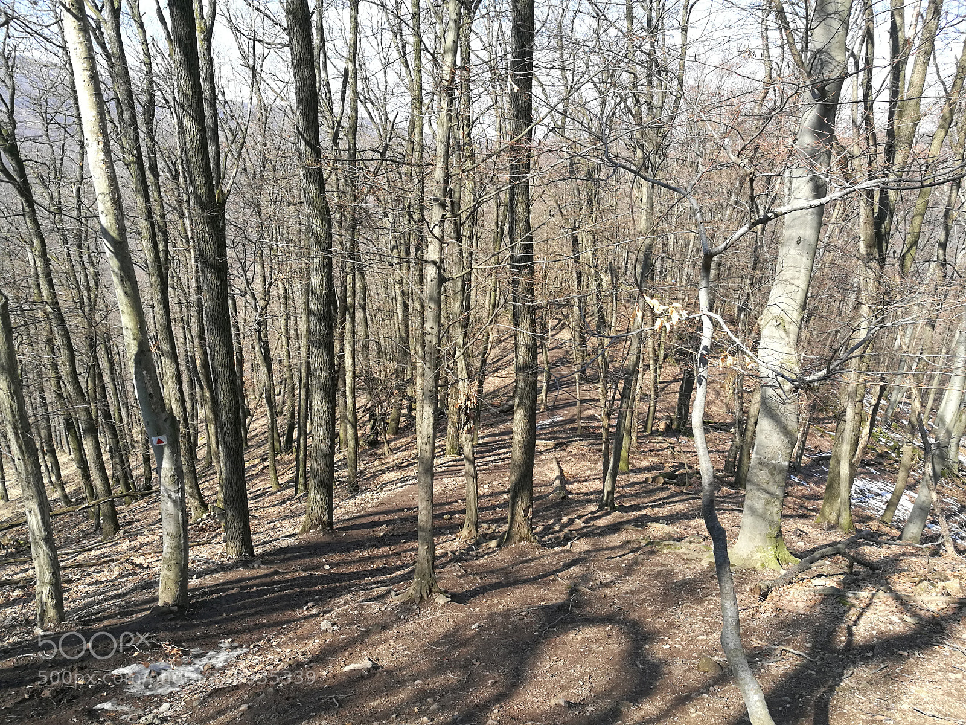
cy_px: 362
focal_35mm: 27
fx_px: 753
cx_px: 483
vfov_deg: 51.4
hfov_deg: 65.3
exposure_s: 1/245
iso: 50
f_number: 2.2
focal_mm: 4.5
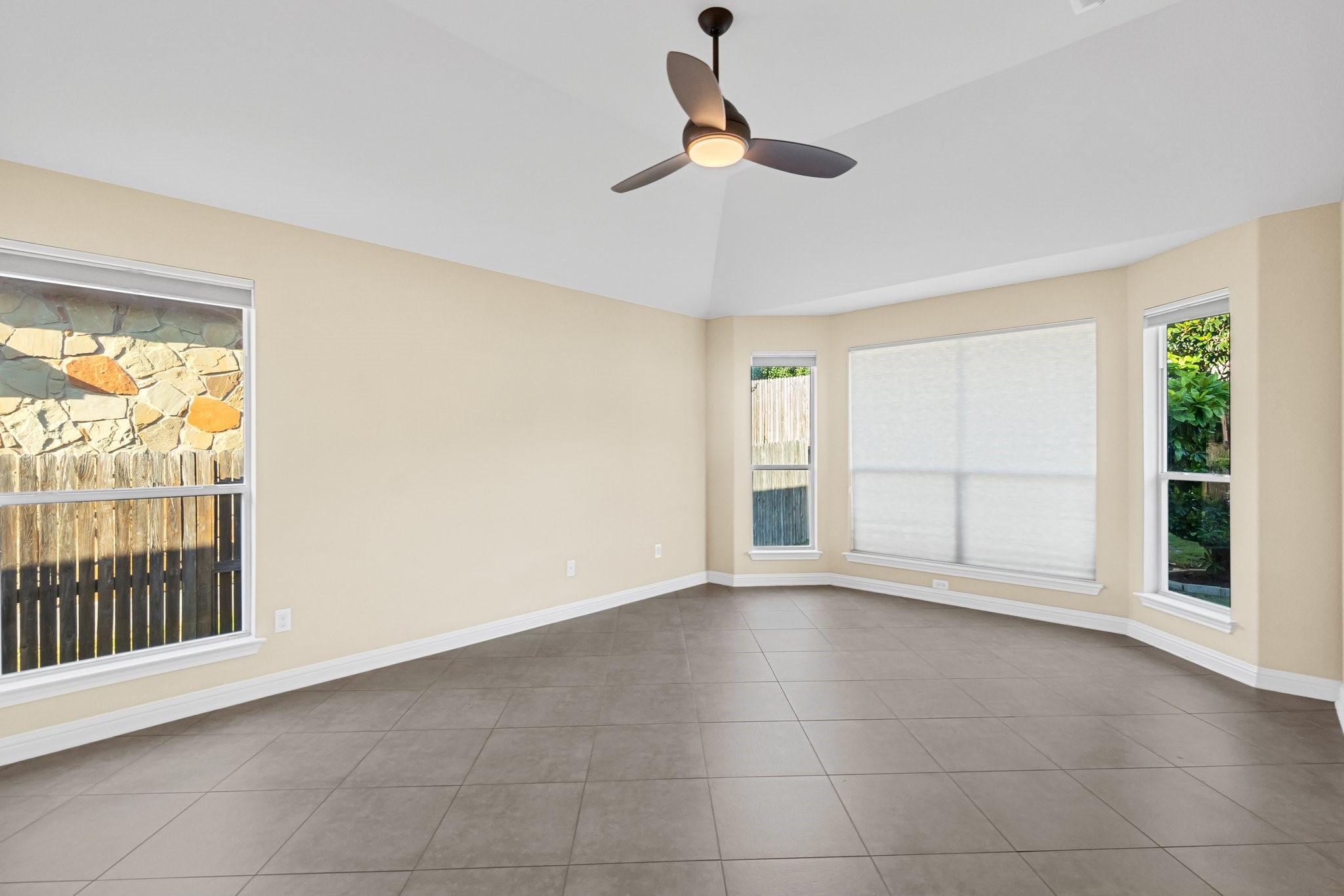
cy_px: 448
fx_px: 560
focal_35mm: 15
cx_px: 672
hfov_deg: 100.4
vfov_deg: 77.3
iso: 640
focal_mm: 10
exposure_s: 1/10
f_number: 8
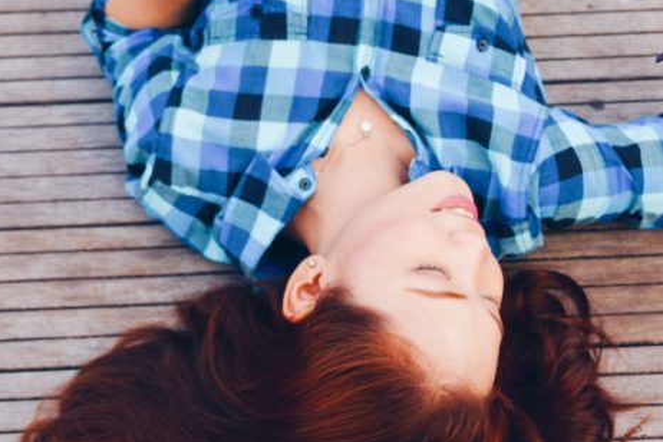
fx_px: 1673
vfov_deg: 15.0
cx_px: 319
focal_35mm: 91
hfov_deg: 22.4
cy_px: 210
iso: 100
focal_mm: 35
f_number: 4.5
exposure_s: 1/320
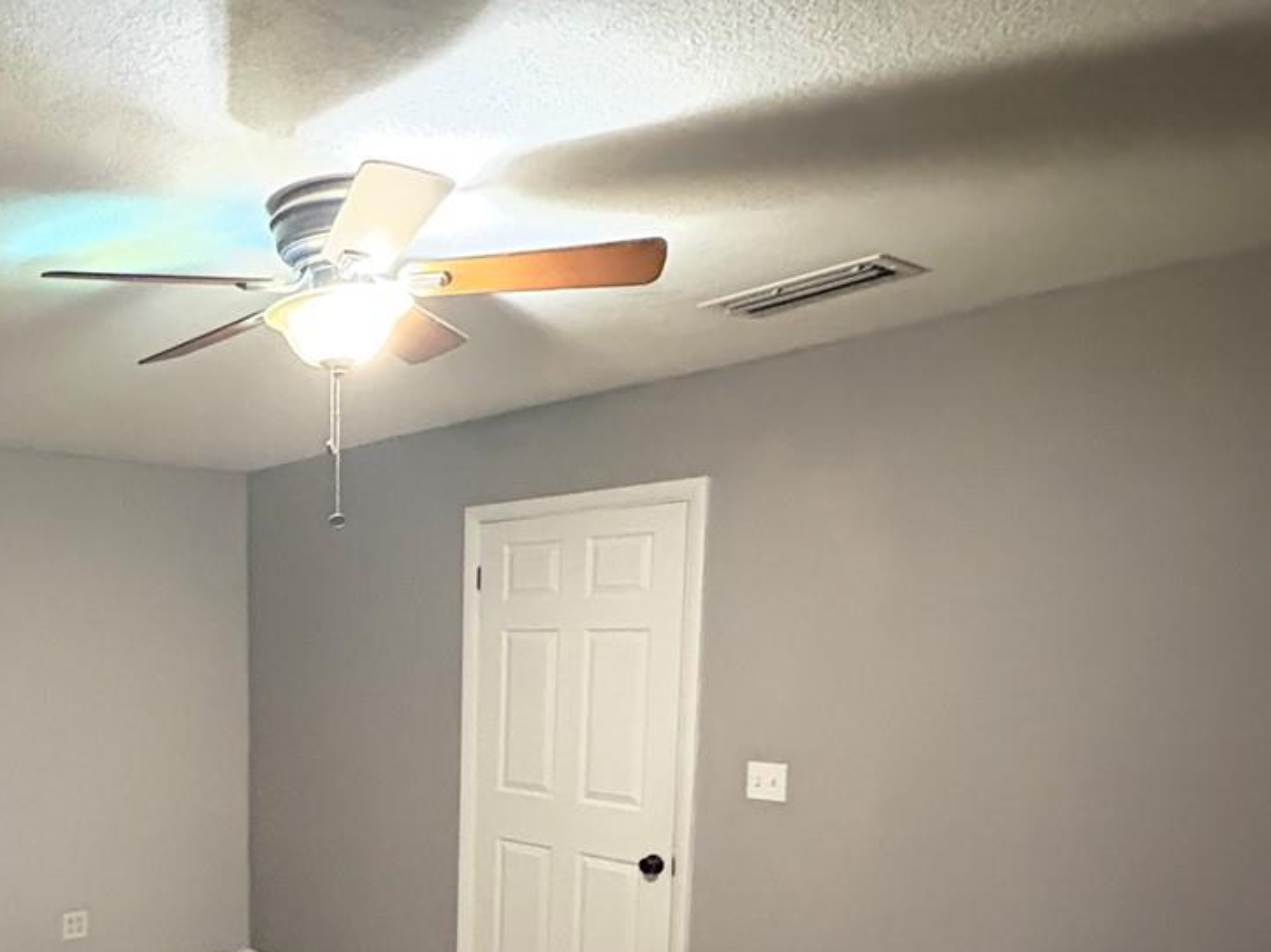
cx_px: 120
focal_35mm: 31
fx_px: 1138
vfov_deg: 43.4
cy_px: 759
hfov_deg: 51.3
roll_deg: +1.5
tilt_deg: -6.2
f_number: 2.2
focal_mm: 2.22
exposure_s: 1/15
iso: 3200
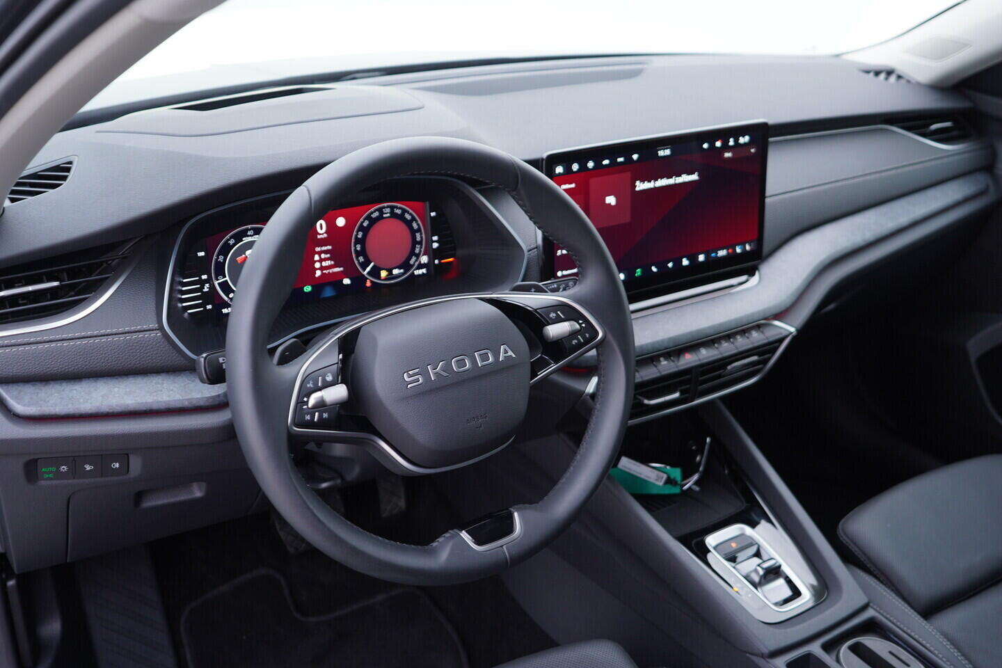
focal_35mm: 36
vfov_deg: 36.9
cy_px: 334
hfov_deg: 53.1
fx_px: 1002
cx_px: 501
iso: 200
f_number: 2.8
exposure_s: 1/40
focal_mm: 24
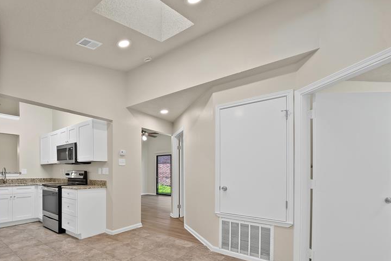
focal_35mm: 17
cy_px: 171
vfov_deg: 68.7
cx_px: 131
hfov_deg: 90.0
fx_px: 185
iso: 640
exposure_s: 1/2.5
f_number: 9
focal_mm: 12
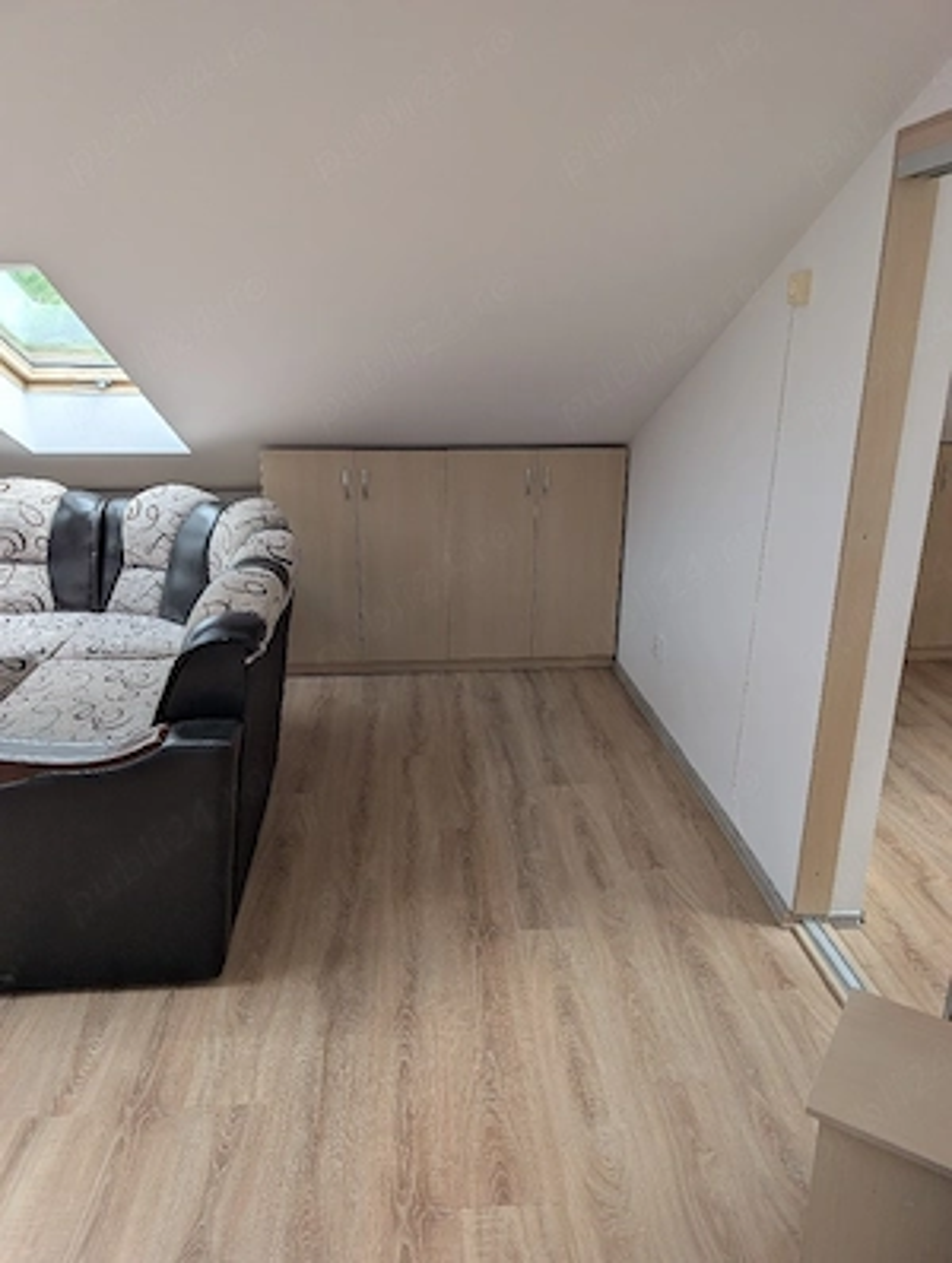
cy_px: 632
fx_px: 877
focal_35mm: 24
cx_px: 476
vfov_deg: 71.5
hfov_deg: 57.0
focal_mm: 6.9
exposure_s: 1/208
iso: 28
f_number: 1.68
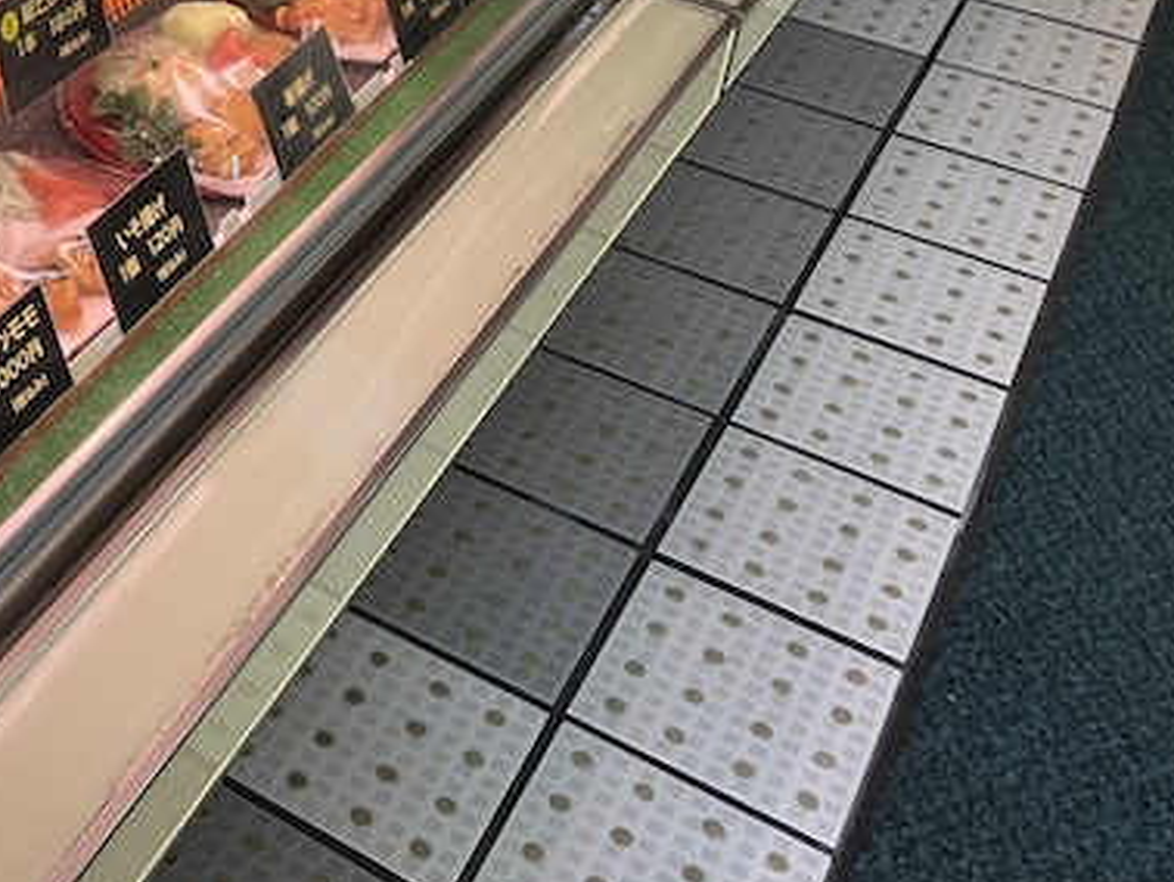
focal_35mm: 55
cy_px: -31
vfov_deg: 25.1
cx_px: 28
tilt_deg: -28.3
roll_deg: -2.2
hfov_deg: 32.4
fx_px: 1867
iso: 80
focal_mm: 5.1
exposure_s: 1/60
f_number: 1.6
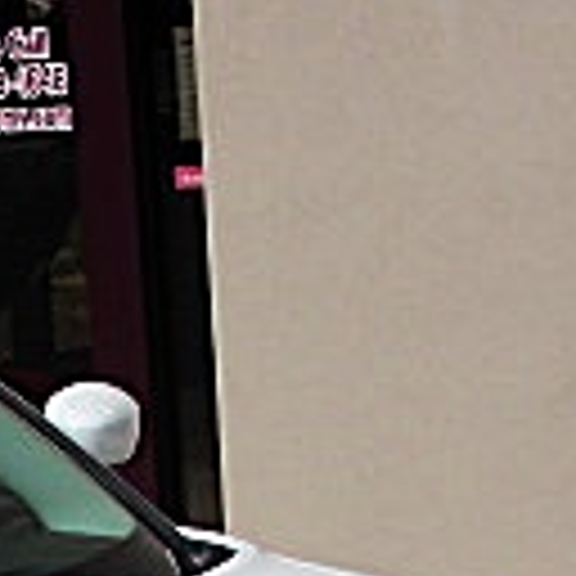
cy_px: 994
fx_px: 2993
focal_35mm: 159
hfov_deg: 10.7
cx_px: -202
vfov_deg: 10.4
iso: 50
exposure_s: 1/160
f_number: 7.9
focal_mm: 6.3
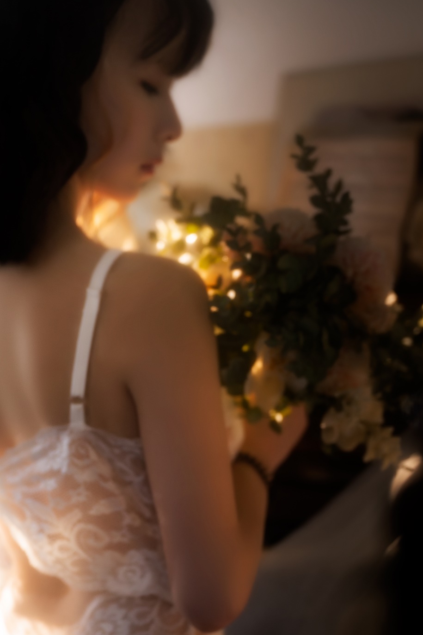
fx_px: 1832
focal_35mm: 104
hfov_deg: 13.2
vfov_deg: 19.6
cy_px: 427
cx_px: 146
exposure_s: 1/160
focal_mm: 68
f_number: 2.5
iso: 400
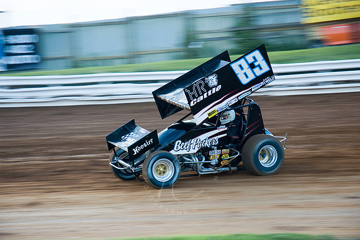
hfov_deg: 19.5
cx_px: 180
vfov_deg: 13.0
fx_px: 1049
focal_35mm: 105
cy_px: 120
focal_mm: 70
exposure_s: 1/160
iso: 200
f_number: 5
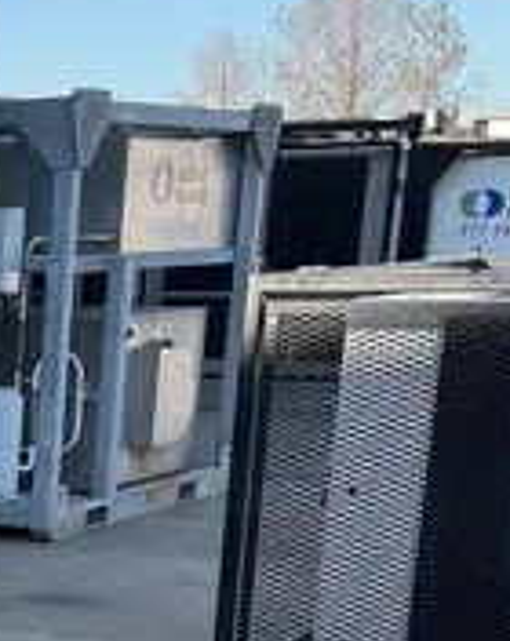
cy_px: 872
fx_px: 2007
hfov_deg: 12.8
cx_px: -484
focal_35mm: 106
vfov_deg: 16.9
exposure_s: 1/787
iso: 50
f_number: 1.6
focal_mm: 5.1
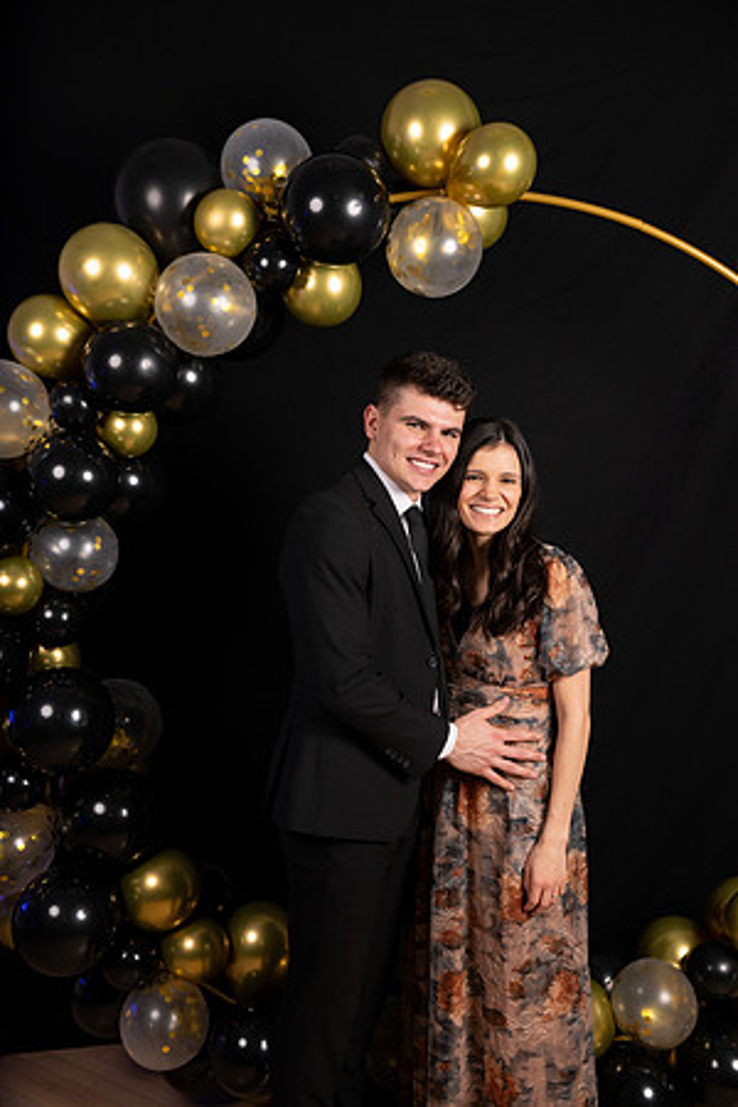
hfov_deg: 35.1
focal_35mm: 38
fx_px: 1168
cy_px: 554
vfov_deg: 50.7
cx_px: 369
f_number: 4.5
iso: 320
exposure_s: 1/250
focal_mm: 38
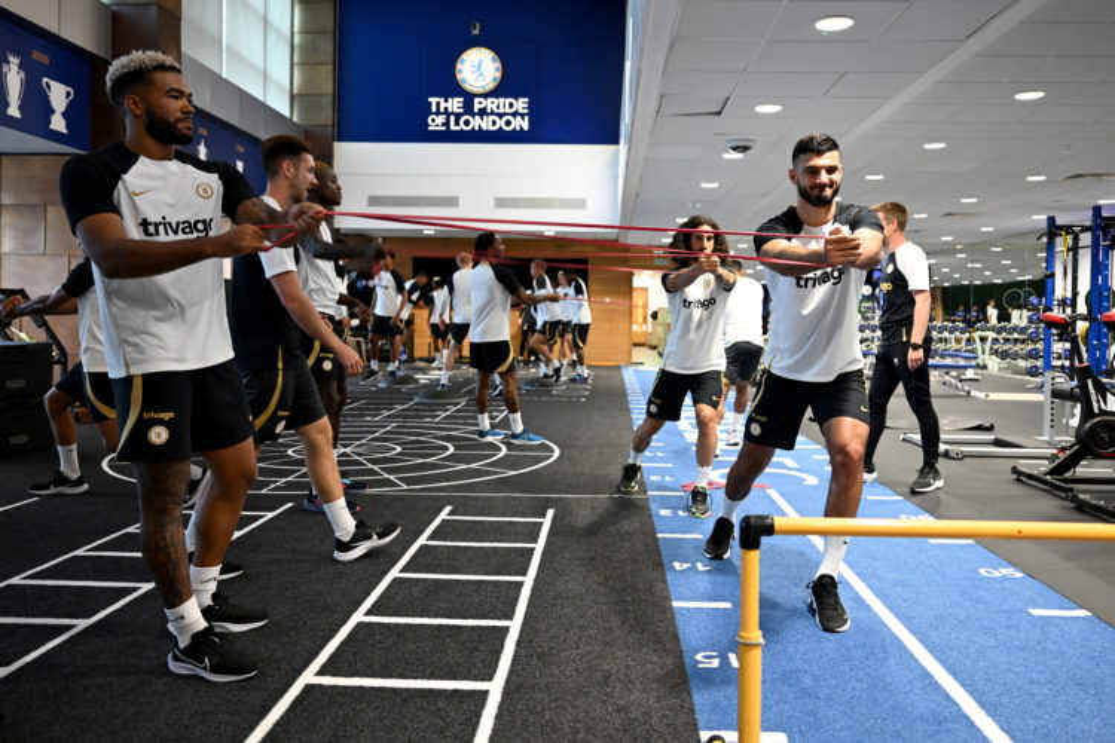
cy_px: 372
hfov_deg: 73.7
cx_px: 558
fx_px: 743
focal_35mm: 24
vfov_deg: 53.1
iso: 4000
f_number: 2.8
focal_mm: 24
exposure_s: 1/200
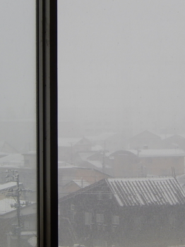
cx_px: 79
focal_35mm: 226
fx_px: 1609
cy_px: 124
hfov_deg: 6.6
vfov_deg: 8.8
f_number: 5.6
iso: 125
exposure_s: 1/80
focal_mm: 26.4
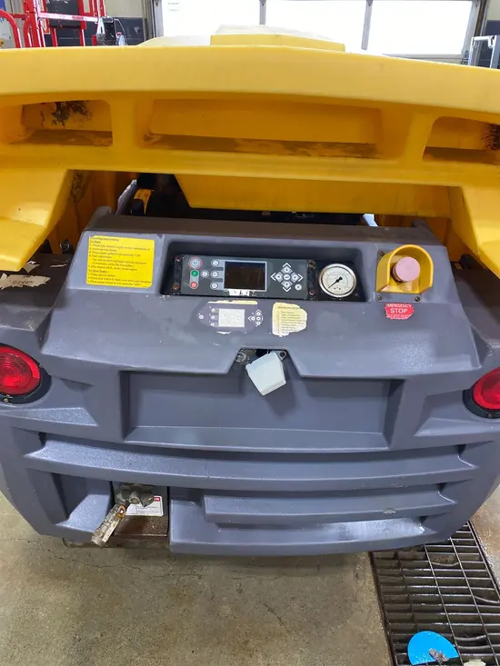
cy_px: 333
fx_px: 501
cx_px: 250
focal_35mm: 26
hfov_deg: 53.1
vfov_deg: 67.3
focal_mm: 4.25
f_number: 1.8
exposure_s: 1/60
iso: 160
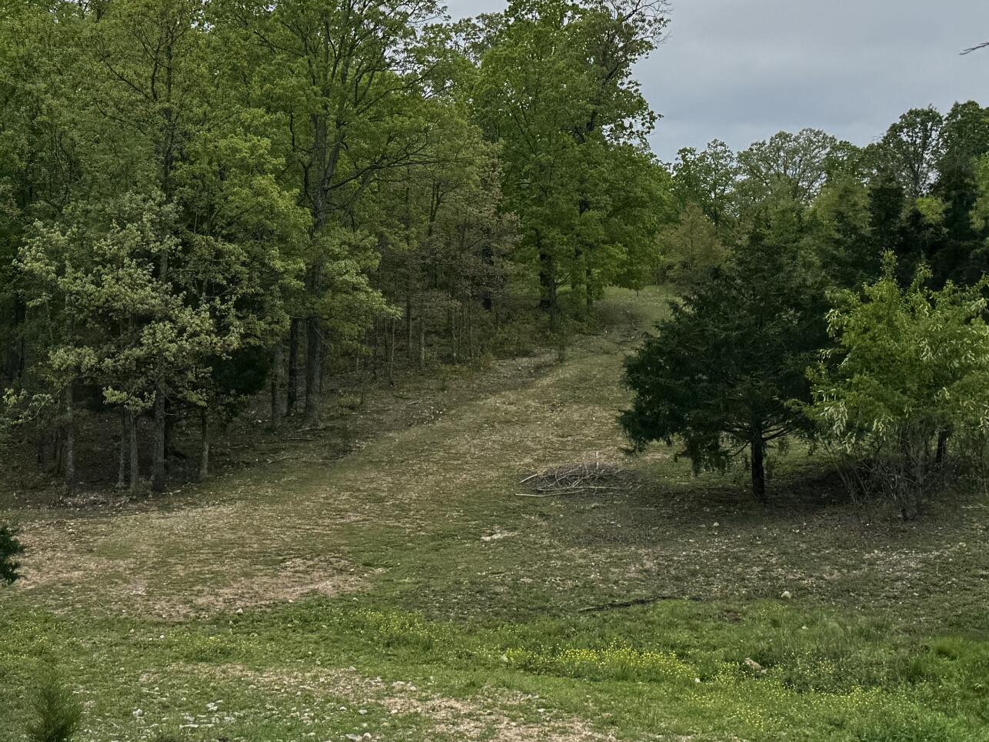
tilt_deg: +3.6
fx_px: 1600
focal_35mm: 56
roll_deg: +0.2
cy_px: 212
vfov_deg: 25.9
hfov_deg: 34.1
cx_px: 354
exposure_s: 1/9009
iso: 80
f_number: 1.78
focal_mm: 6.76
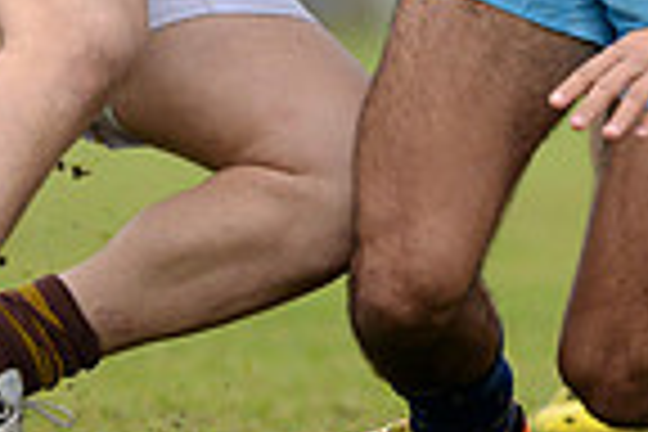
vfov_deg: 0.8
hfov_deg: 1.2
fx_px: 30436
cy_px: -331
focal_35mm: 1691
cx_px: 405
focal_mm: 420
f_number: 4
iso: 800
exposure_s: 1/1000
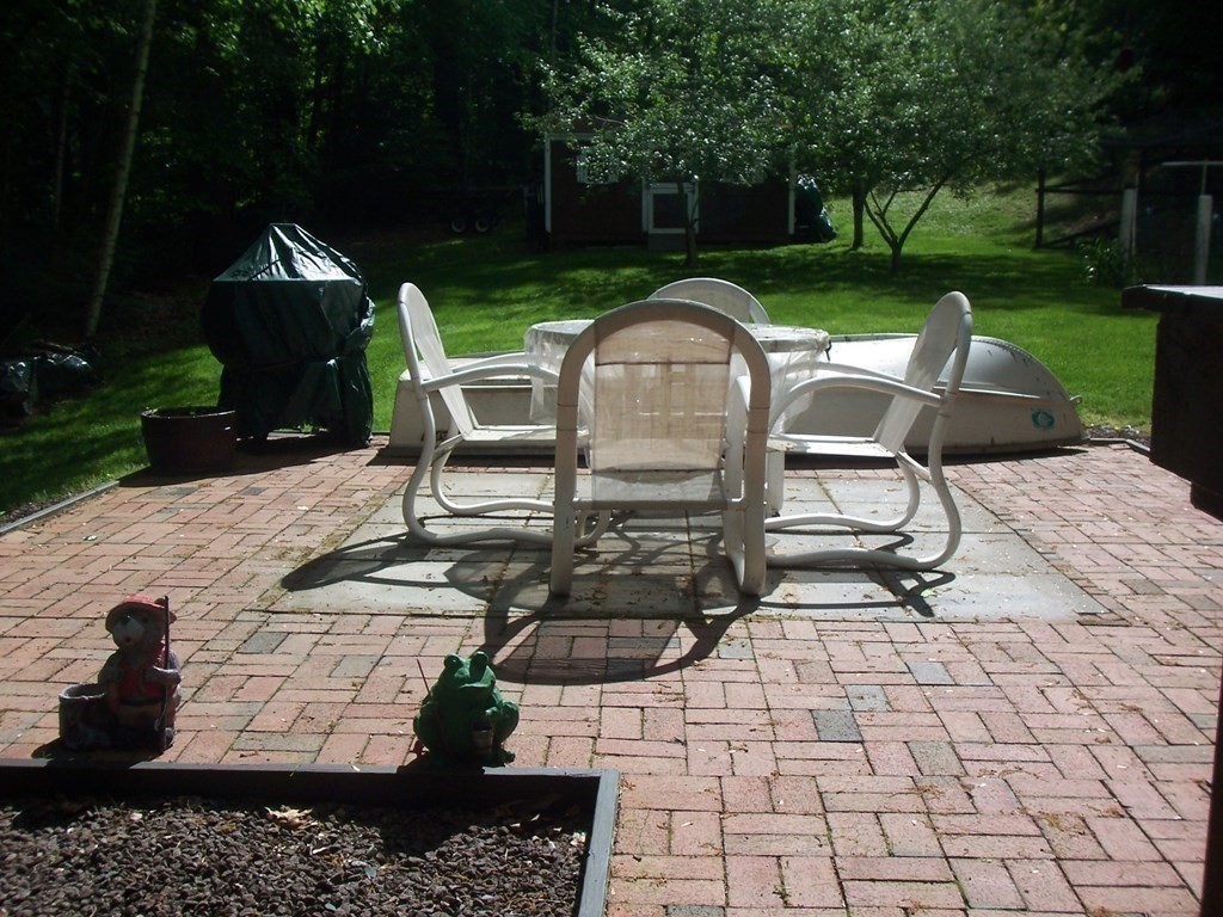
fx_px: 1378
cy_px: 458
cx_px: 612
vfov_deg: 36.8
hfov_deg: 47.9
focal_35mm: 39
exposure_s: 1/640
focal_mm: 6.4
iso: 64
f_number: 3.9
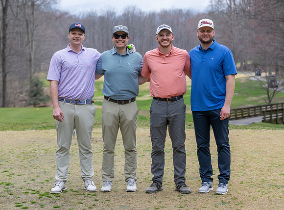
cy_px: 96
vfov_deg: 14.2
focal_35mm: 103
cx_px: 175
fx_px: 841
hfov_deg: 19.1
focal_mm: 85
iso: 450
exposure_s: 1/500
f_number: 5
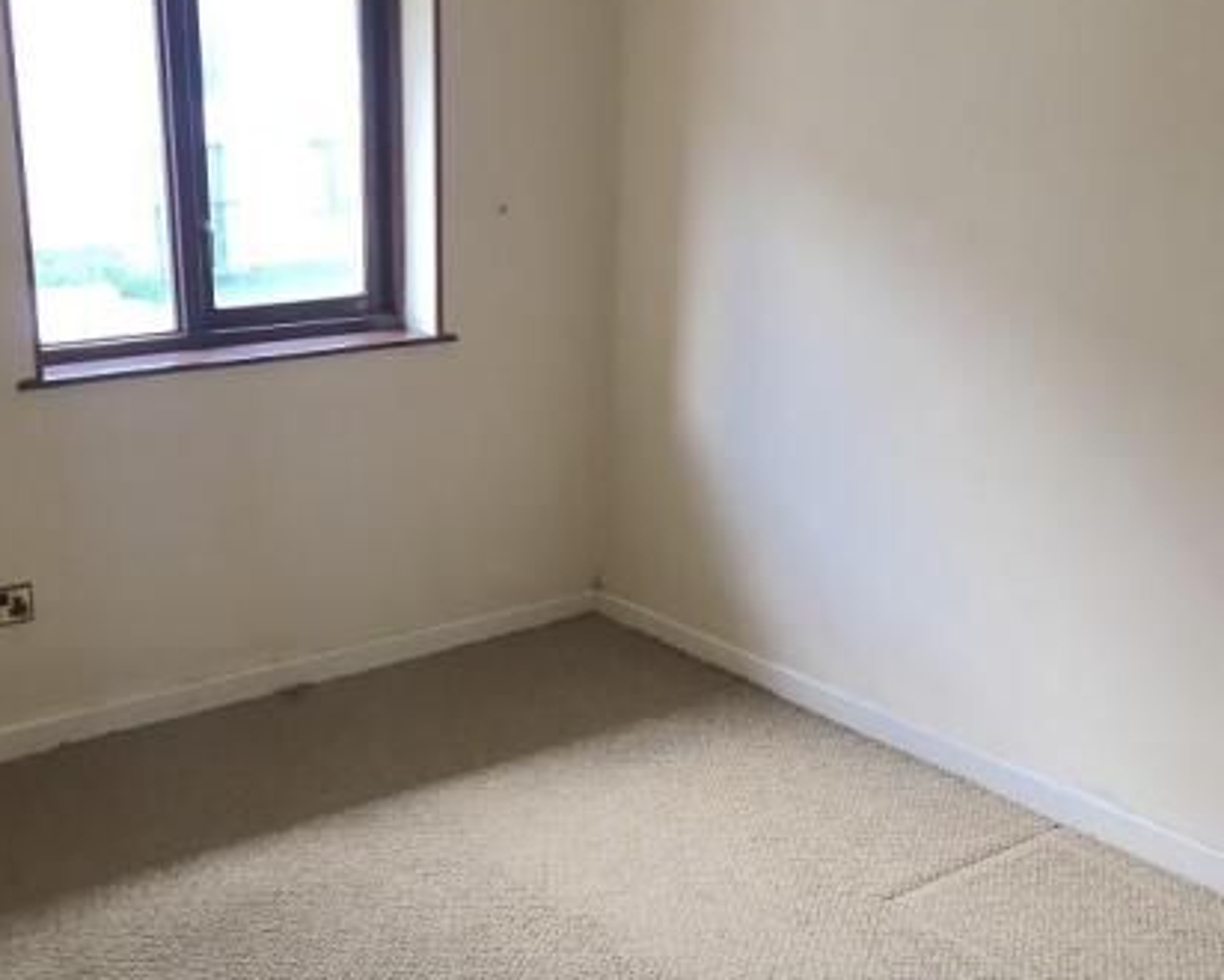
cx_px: 474
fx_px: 1450
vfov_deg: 37.4
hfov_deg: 45.5
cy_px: 512
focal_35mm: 40
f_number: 2.2
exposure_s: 1/40
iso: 32
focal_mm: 4.15
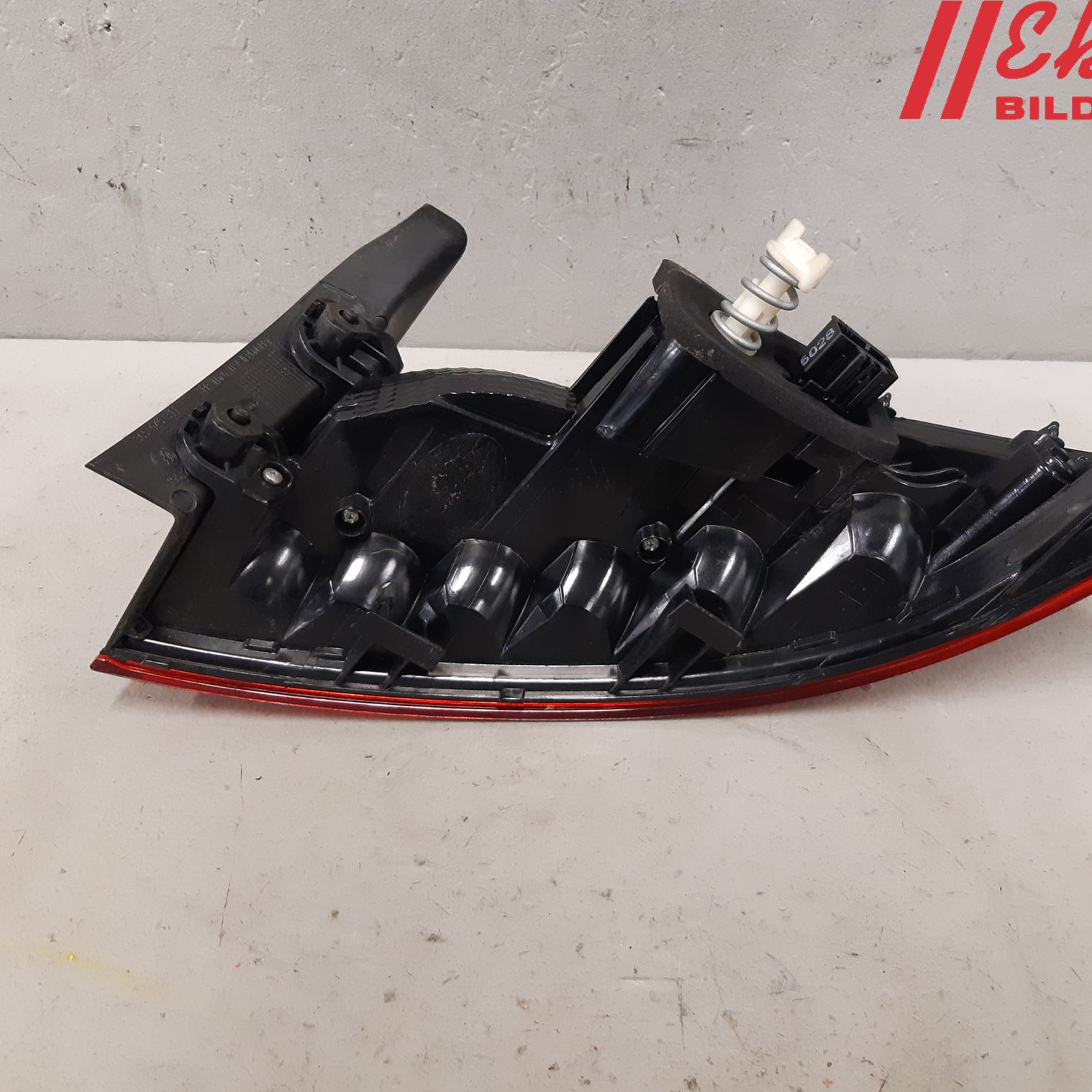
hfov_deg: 52.4
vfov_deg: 52.5
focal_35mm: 31
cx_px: 604
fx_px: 1106
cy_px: 550
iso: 250
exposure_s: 1/50
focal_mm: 3.93
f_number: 1.7
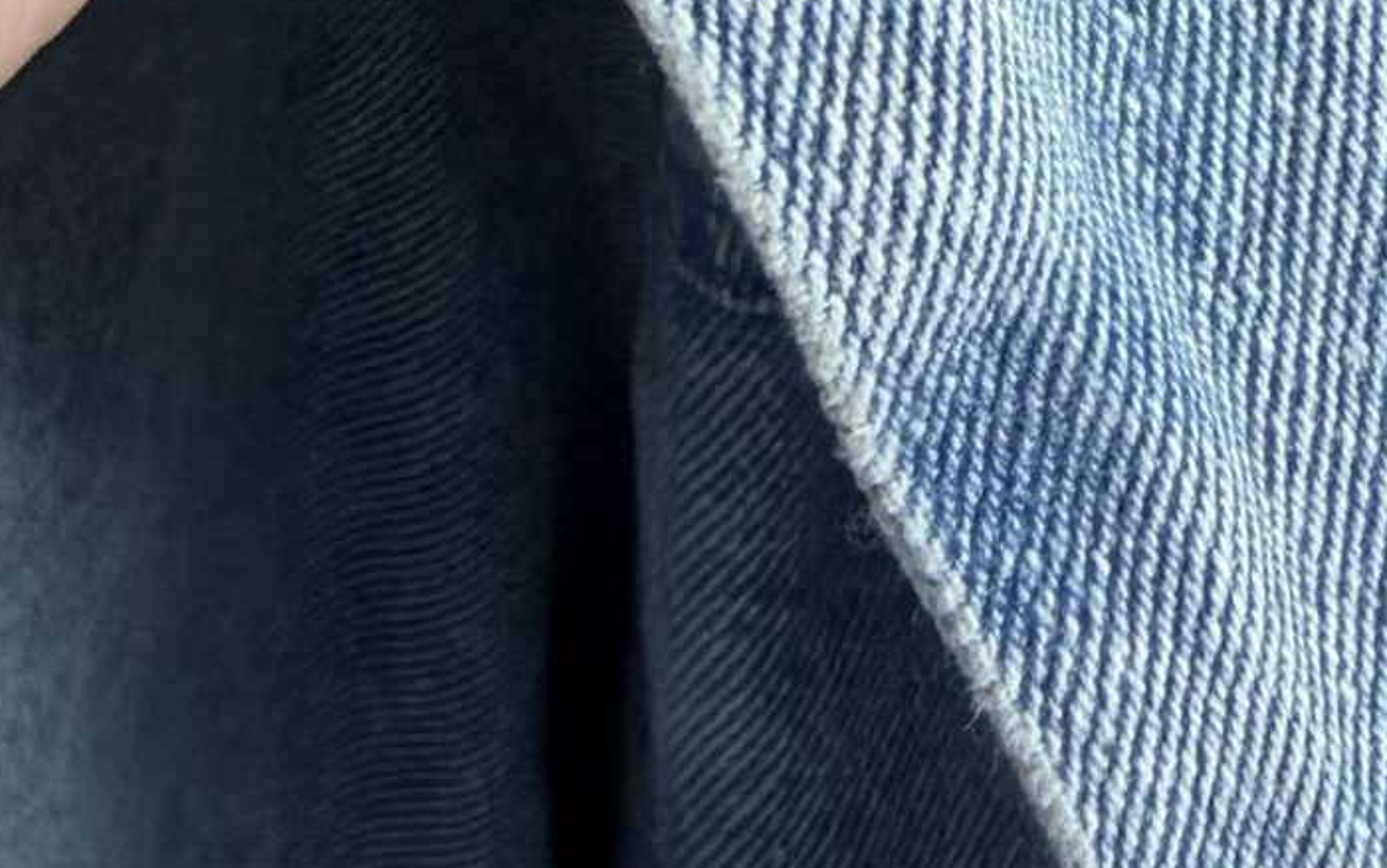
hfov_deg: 21.8
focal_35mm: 93
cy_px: -1457
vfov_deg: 11.0
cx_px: 1270
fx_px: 3517
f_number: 2.2
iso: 100
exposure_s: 1/100
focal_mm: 2.22
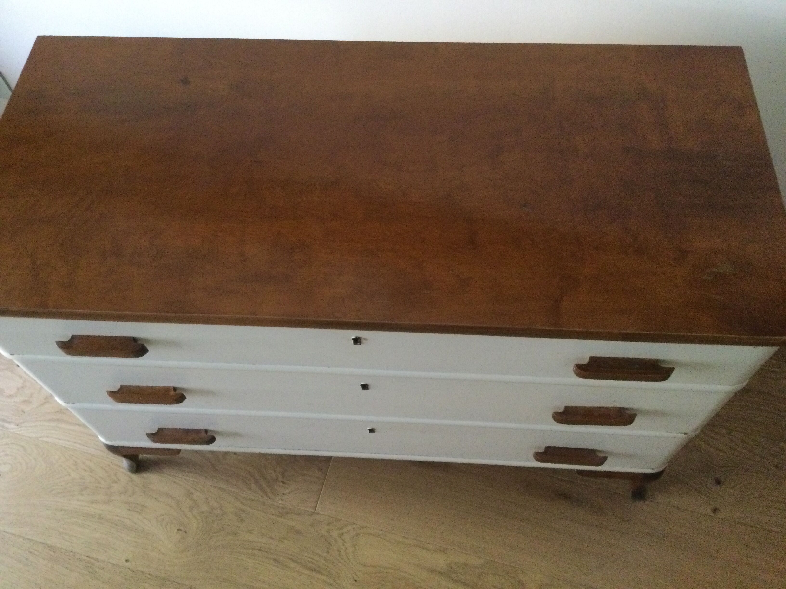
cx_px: 393
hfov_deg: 58.4
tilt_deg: -60.2
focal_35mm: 31
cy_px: 294
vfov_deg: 45.4
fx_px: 704
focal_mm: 3.3
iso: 320
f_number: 2.4
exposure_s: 1/17
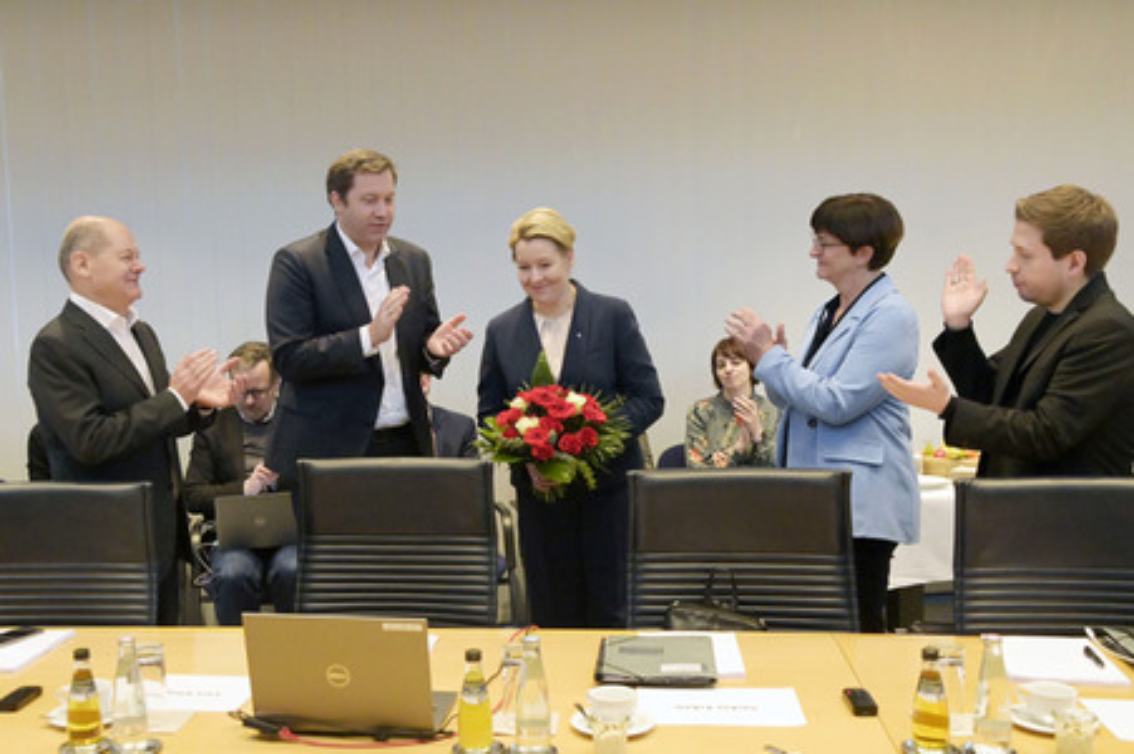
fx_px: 1102
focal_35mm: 35
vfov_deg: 37.8
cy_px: 377
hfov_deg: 54.5
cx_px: 567
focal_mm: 35
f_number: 5.6
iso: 10000
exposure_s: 1/400
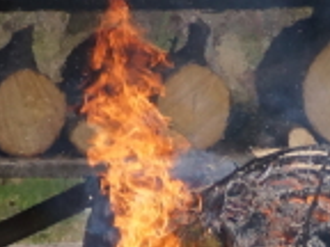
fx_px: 23842
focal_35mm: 2501
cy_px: 117
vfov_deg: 0.6
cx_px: 269
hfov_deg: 0.8
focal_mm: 250
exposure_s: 1/400
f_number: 6.3
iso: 640
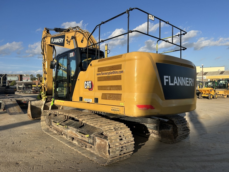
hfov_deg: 67.3
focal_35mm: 26
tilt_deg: -1.8
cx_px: 114
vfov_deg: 53.1
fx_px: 172
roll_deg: +1.8
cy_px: 86
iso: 50
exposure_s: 1/3571
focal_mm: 5.7
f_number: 1.5
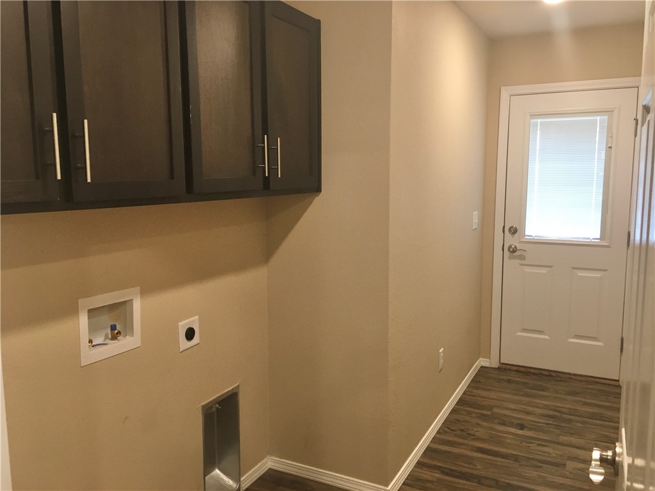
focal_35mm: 29
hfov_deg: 61.7
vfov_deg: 48.2
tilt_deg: -7.2
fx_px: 549
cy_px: 246
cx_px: 328
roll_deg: +0.0
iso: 100
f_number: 2.2
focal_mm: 4.15
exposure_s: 1/30
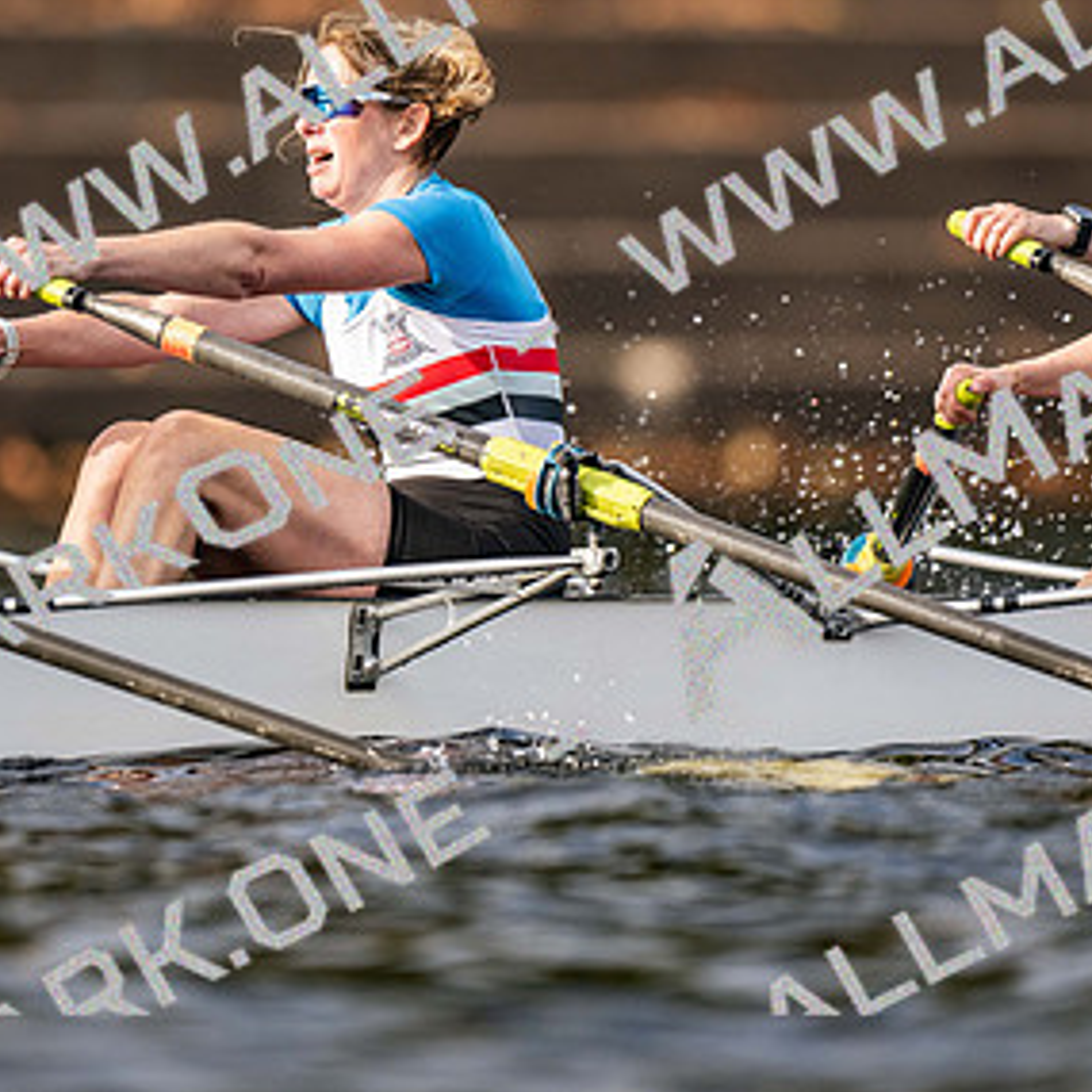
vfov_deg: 1.7
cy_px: 358
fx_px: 37011
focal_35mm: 1037
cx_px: 341
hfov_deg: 1.7
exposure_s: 1/2500
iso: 400
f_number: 4
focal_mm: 600
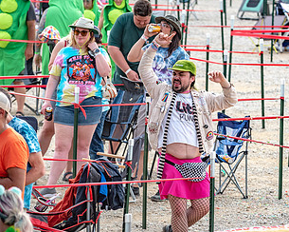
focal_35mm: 357
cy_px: 101
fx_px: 3054
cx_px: 200
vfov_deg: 4.3
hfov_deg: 5.4
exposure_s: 1/320
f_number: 5.6
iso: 400
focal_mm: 200
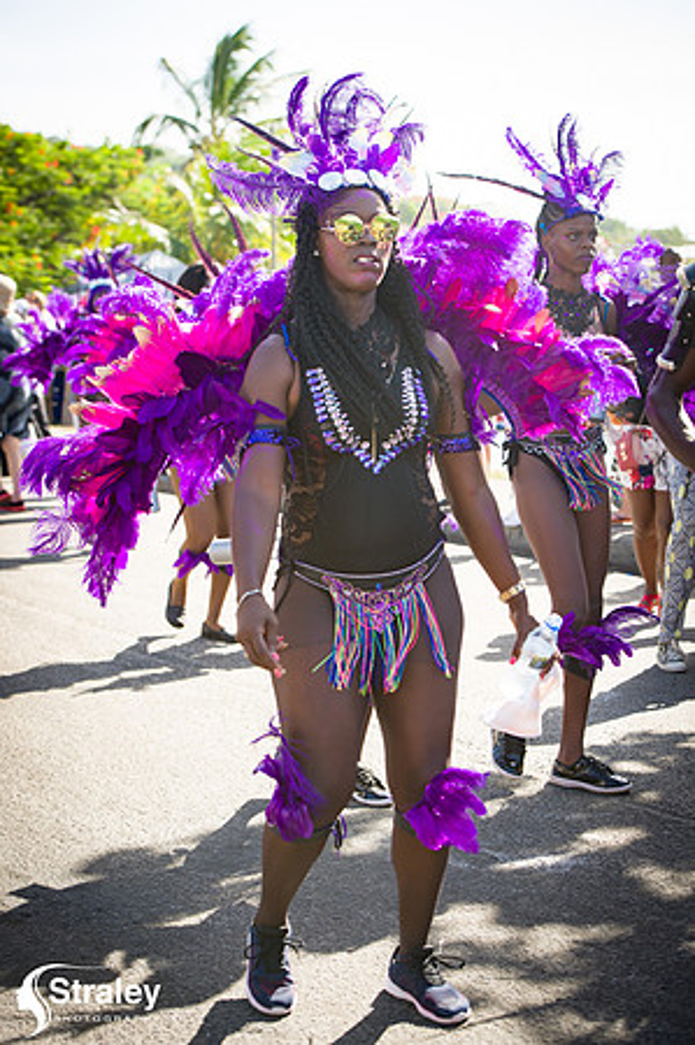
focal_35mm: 70
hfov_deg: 19.4
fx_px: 2032
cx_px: 348
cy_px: 522
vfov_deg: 28.9
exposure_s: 1/200
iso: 100
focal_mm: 70
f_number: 6.3
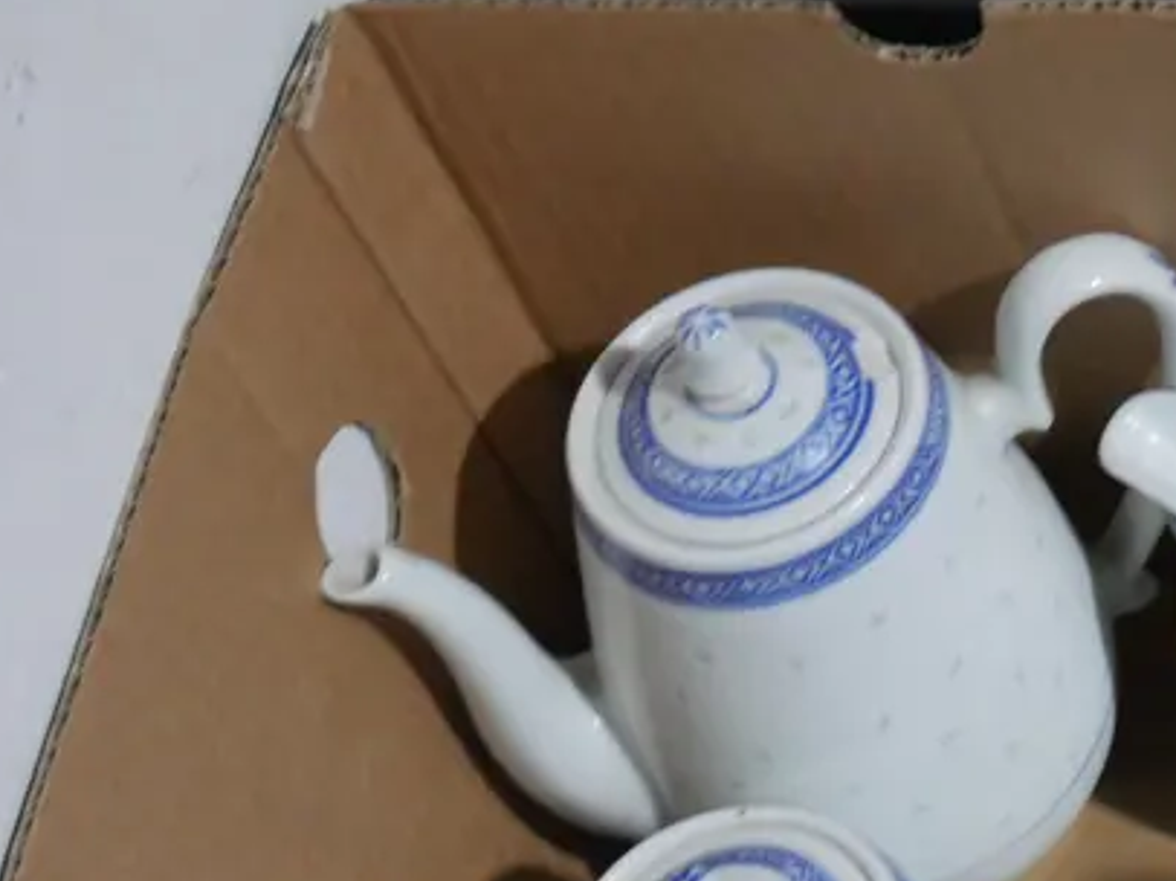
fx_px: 3429
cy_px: 849
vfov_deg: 14.4
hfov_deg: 18.3
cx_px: 1451
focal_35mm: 101
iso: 2000
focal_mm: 20
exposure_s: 1/60
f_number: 5
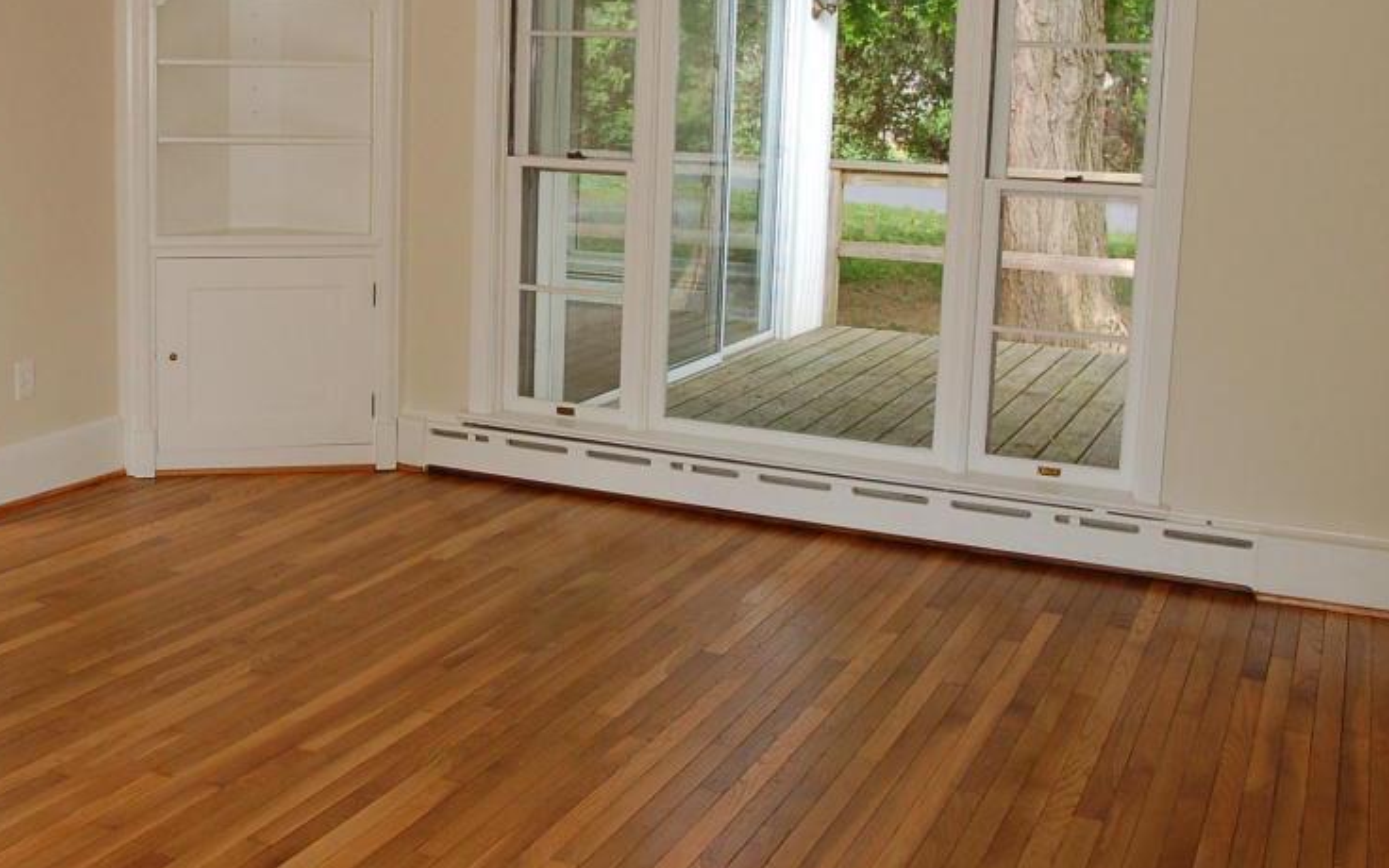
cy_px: 294
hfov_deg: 47.4
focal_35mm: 41
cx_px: 434
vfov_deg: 31.2
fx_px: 1544
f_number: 9
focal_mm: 17
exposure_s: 1/80
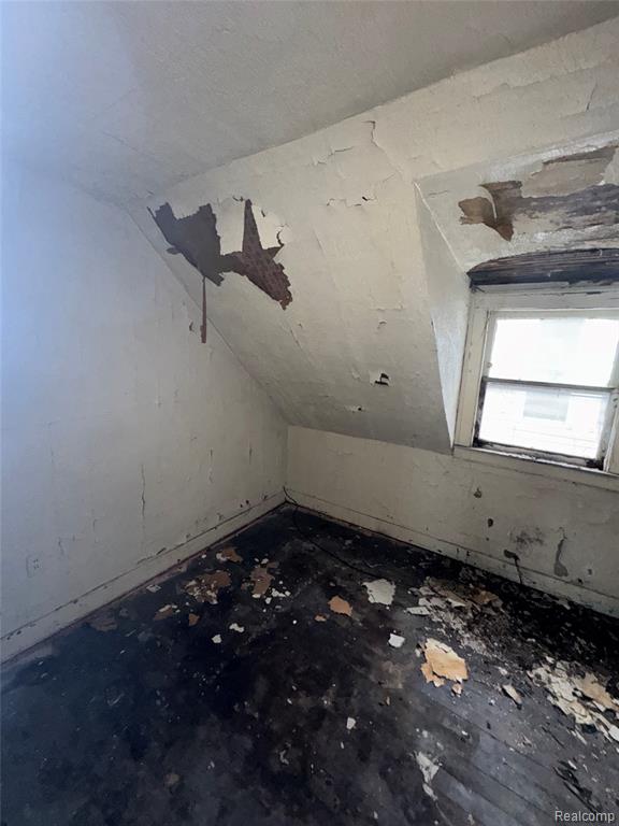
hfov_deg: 85.7
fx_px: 334
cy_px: 413
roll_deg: -2.8
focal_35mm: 14
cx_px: 310
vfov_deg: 102.1
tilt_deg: -8.9
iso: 320
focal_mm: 2.22
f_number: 2.2
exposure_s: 1/30
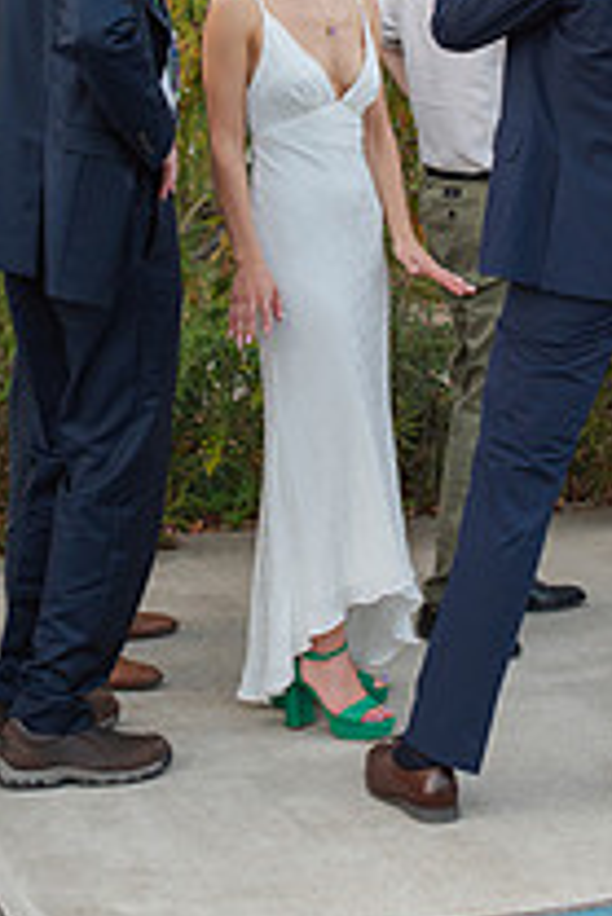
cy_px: 53
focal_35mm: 108
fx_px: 2749
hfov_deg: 12.7
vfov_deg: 18.5
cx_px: 304
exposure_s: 1/400
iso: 800
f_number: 4
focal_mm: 50
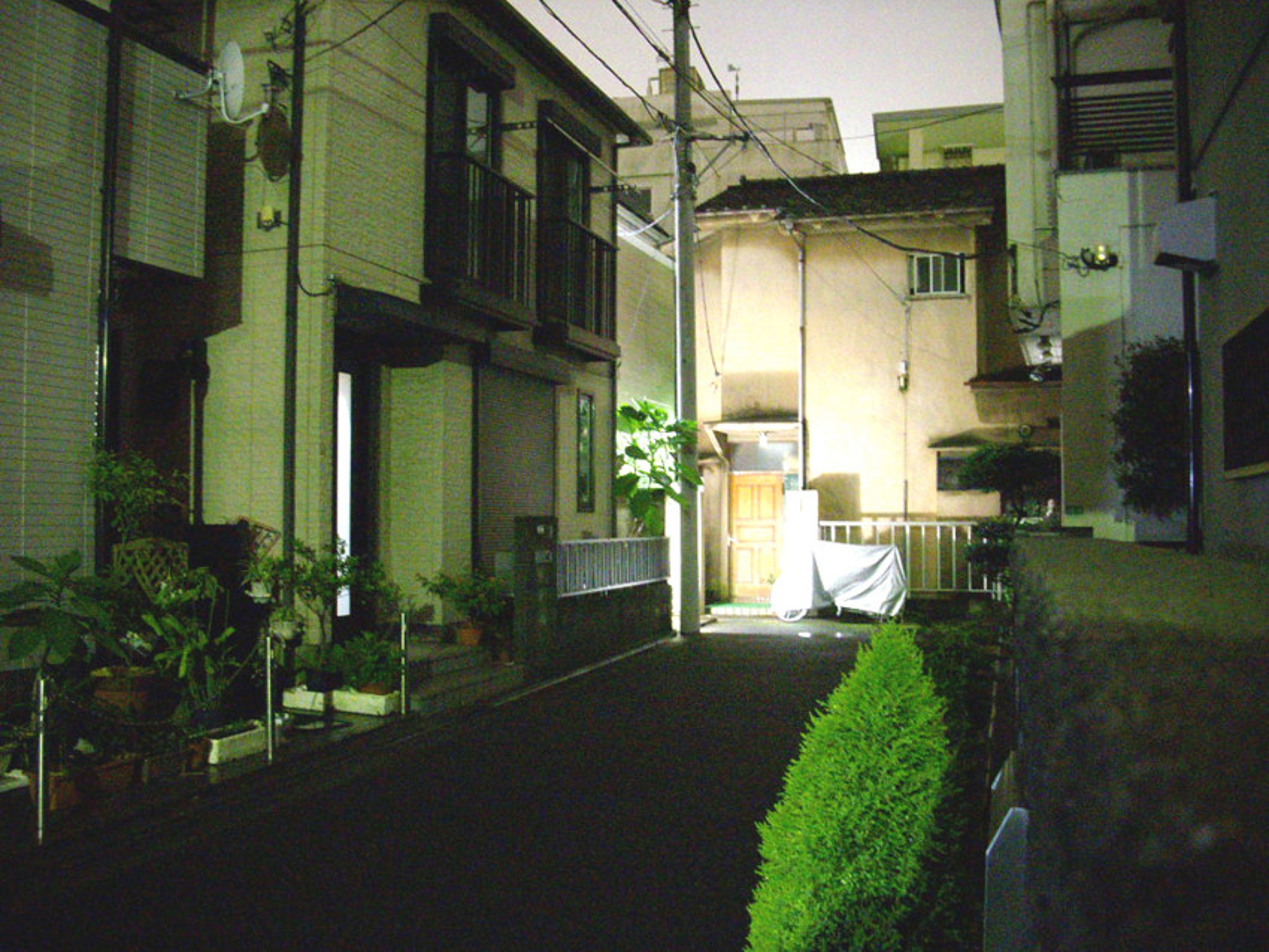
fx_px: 1357
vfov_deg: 38.7
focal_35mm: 37
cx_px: 634
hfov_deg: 50.1
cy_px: 476
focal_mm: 6.2
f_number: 2.8
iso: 400
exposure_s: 4
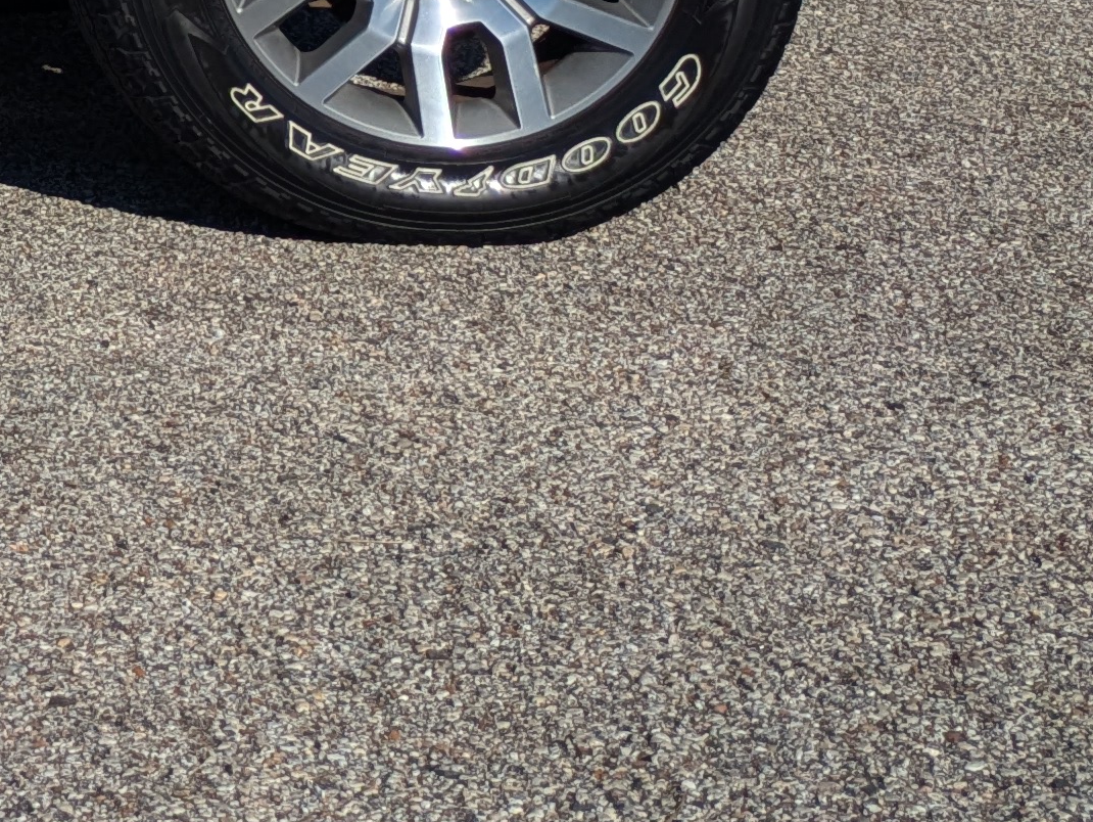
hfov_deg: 14.7
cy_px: -422
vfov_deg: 13.0
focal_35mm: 108
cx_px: -1153
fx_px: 3412
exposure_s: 1/4444
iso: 51
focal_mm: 5.43
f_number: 1.89
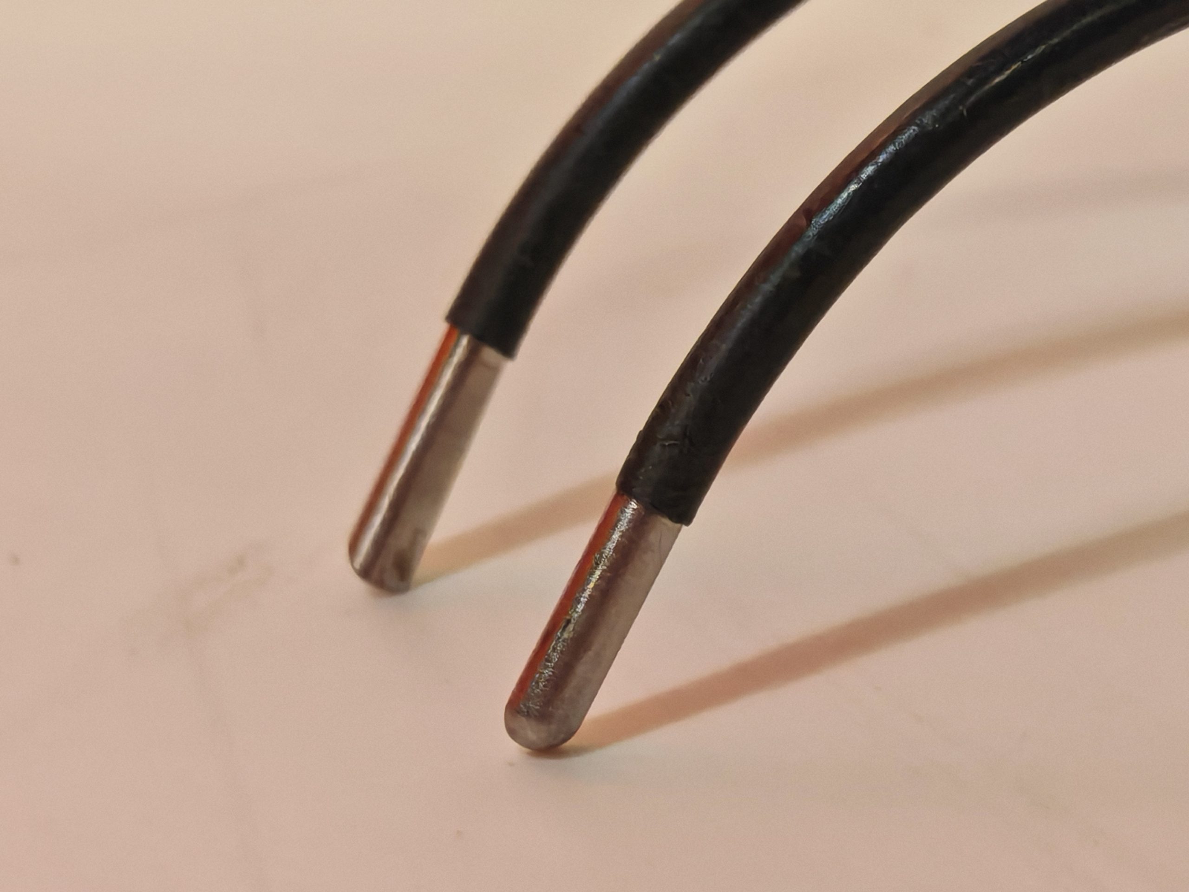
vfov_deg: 10.7
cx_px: 594
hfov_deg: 14.2
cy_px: 446
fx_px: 4774
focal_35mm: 139
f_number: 2
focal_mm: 6.83
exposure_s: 1/100
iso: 320
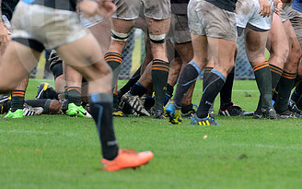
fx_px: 4008
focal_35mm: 487
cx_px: 238
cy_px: 31
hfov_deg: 4.3
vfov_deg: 2.7
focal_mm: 270
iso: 1250
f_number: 4
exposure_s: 1/500
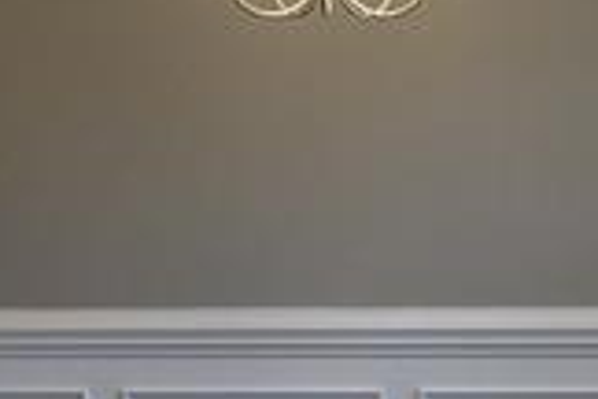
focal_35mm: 119
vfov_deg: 11.5
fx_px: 1977
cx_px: 373
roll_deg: +0.0
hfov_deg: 17.2
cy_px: 211
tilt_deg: -3.1
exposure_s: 1/30
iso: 40
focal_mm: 4.15
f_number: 2.2
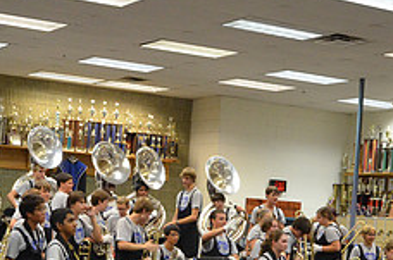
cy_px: 263
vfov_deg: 15.9
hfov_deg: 24.1
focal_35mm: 84
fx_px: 915
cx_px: 128
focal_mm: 22
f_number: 5.6
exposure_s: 1/125
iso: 3200
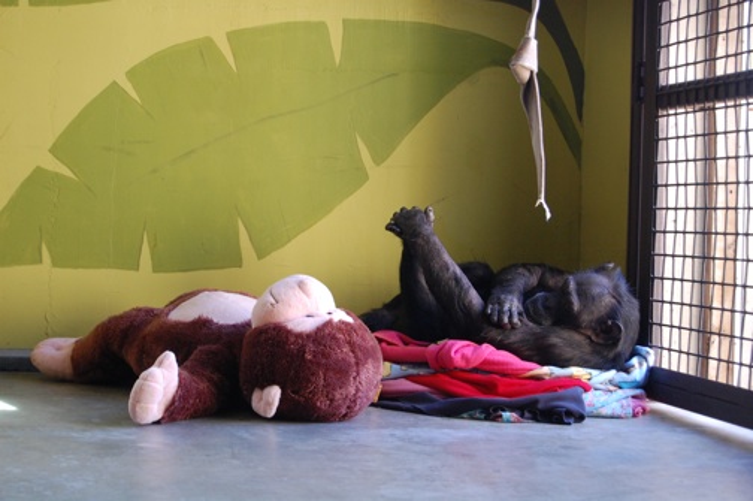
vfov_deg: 16.5
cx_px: 376
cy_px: 250
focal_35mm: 82
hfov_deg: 24.6
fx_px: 1724
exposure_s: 1/40
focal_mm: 55
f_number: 5.6
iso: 800
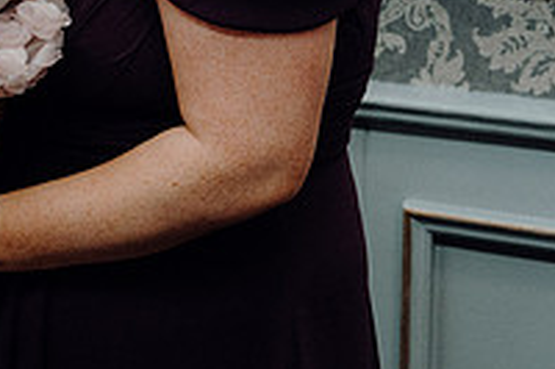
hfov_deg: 14.1
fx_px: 2187
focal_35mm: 142
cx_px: -58
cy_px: -98
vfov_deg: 9.5
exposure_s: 1/160
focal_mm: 49
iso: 2500
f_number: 5
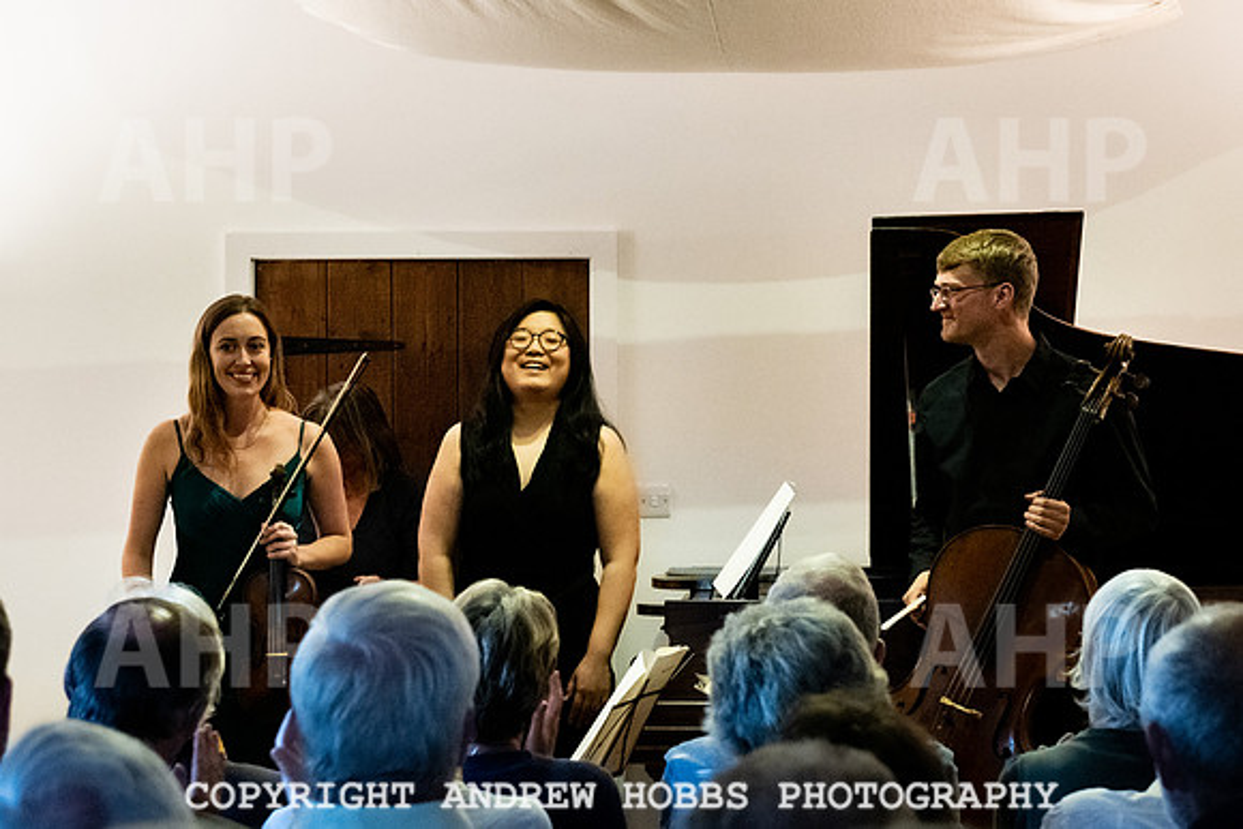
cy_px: 408
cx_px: 682
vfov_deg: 12.8
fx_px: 3691
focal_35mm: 107
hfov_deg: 19.1
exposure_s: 1/250
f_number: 5.6
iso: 3600
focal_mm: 62
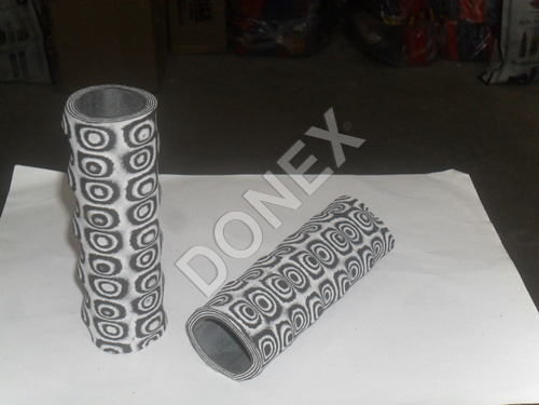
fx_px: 810
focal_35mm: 52
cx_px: 270
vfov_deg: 28.0
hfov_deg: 36.8
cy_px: 202
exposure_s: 1/60
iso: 200
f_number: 5
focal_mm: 9.3
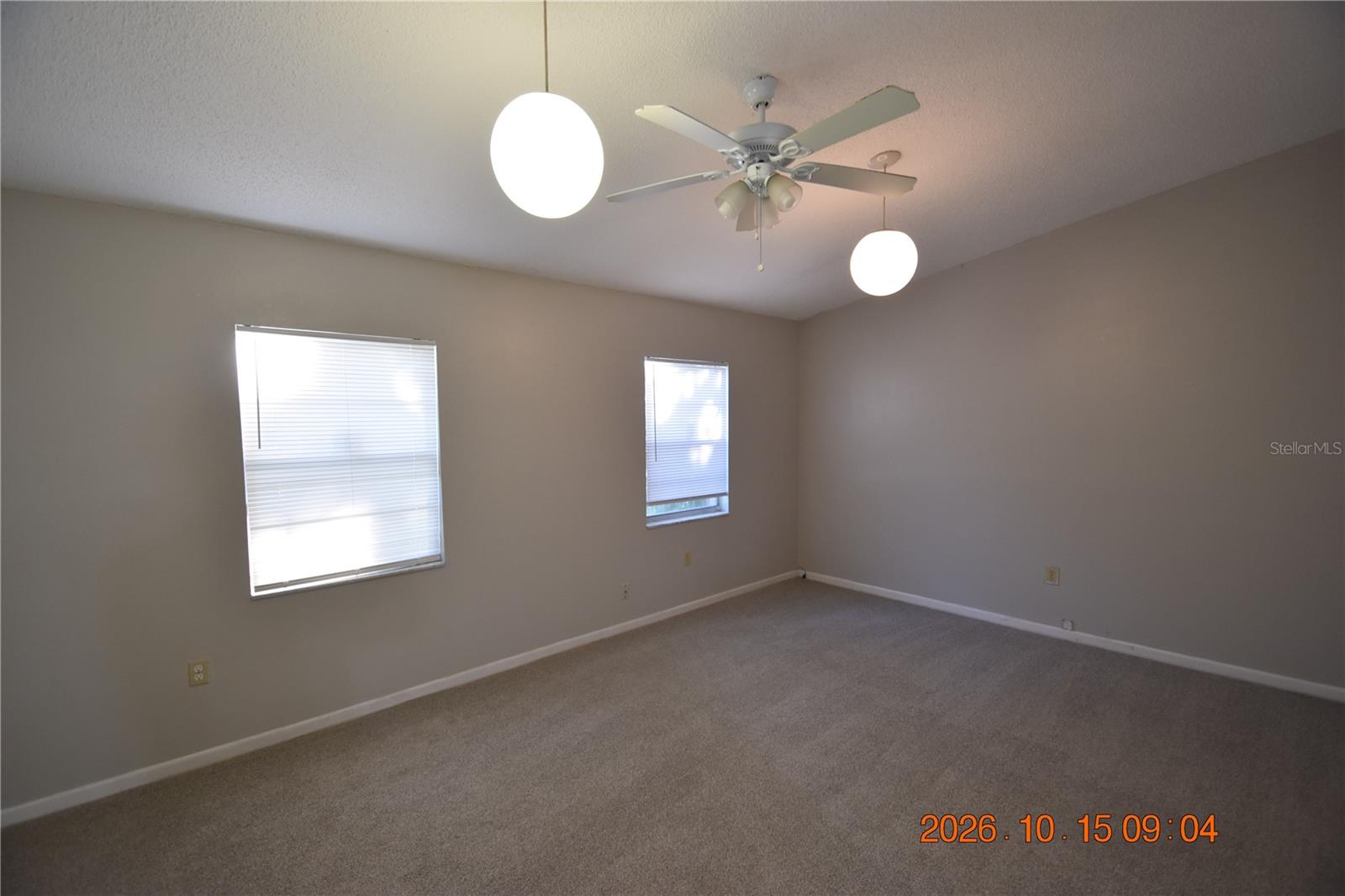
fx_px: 560
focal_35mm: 15
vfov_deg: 77.3
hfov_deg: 100.4
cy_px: 448
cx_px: 672
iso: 640
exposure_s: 1/60
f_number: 4
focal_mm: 10
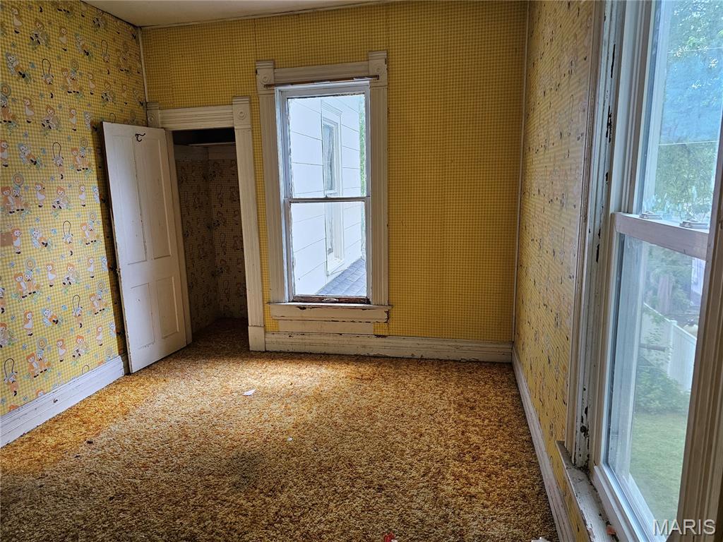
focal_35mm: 23
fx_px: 480
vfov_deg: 58.9
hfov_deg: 73.9
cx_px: 362
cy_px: 271
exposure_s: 1/100
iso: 125
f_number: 1.7
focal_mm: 6.3
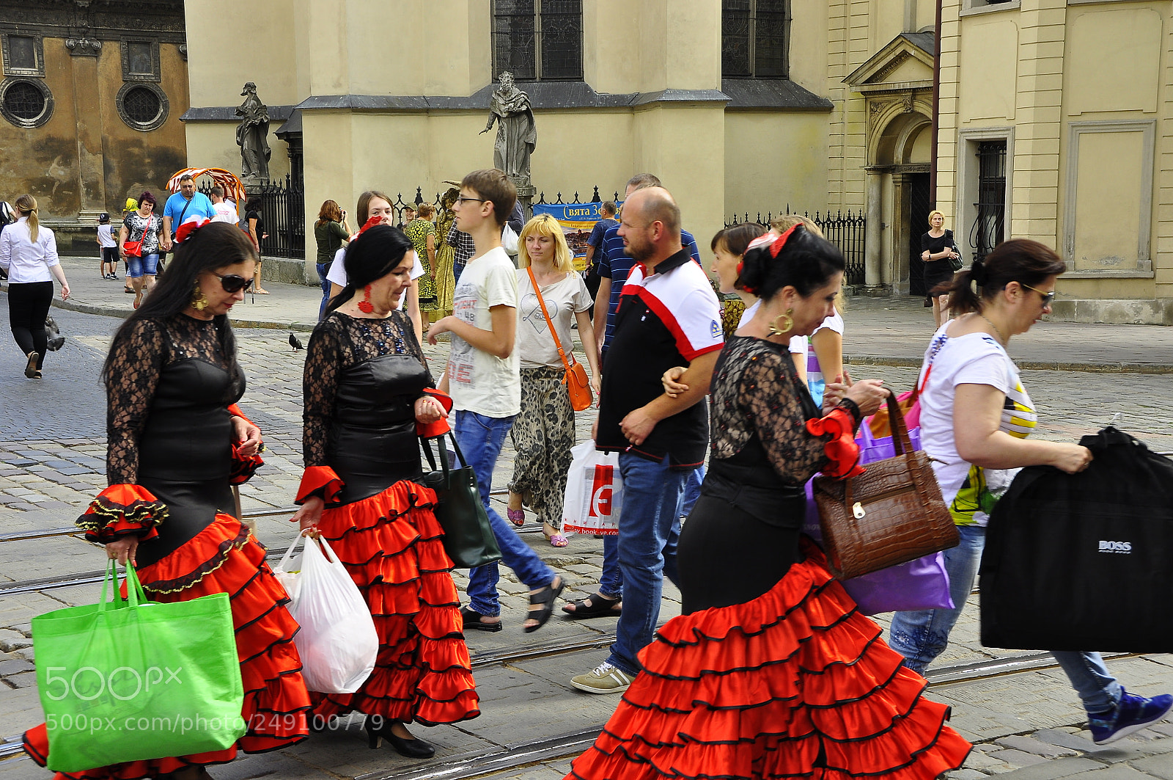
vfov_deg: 25.0
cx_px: 586
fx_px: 1758
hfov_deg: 36.9
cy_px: 390
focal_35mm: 54
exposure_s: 1/125
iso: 200
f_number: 8
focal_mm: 36
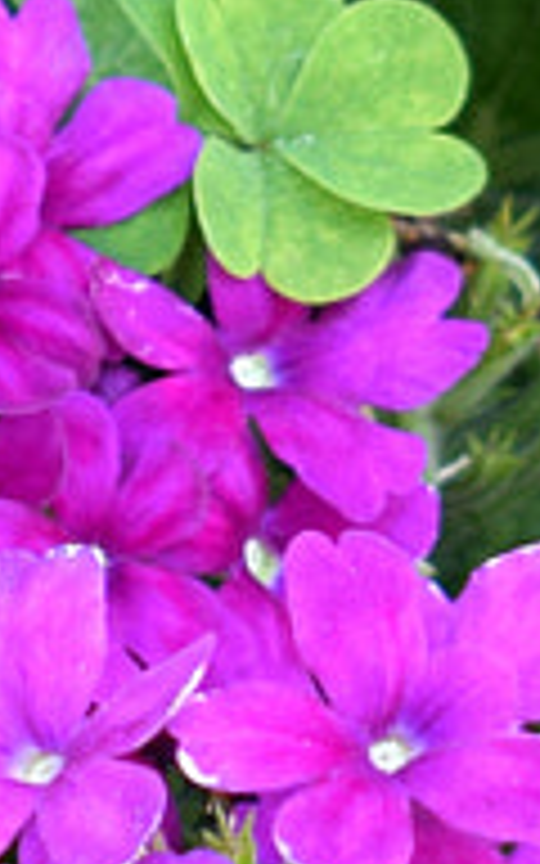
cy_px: 122
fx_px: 12621
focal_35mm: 536
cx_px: -814
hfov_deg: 2.4
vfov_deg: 3.9
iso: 200
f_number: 5
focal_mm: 42
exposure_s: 1/80
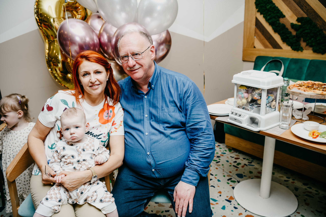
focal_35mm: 29
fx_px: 263
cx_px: 163
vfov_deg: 45.0
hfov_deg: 63.7
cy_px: 108
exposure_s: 1/160
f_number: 3.5
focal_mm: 29
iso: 125
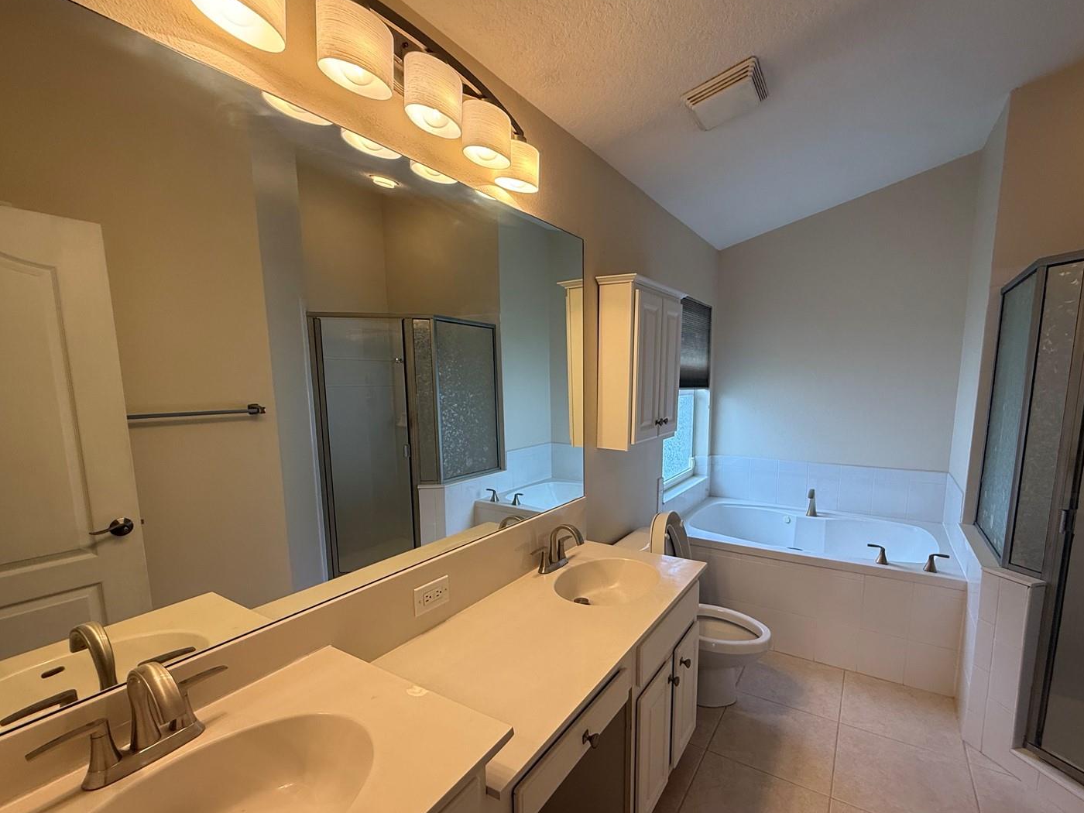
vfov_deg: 77.8
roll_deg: +0.0
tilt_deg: -7.9
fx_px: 501
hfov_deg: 94.3
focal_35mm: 16
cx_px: 581
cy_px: 454
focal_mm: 2.22
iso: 125
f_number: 2.2
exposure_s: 1/120
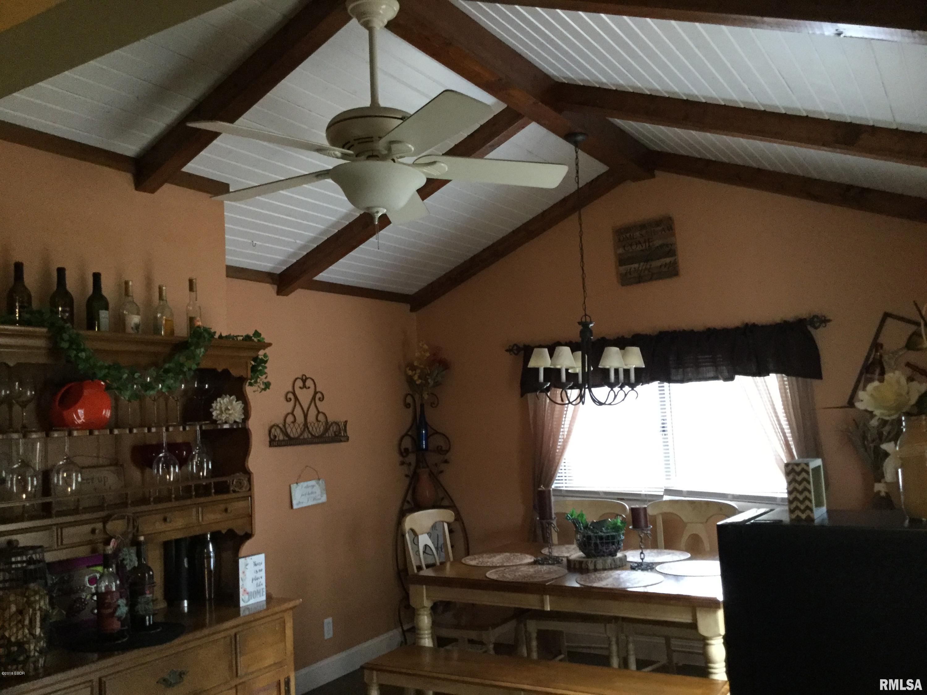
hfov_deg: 58.4
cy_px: 348
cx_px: 464
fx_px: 830
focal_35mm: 31
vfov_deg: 45.4
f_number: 2.4
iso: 200
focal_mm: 3.3
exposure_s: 1/24
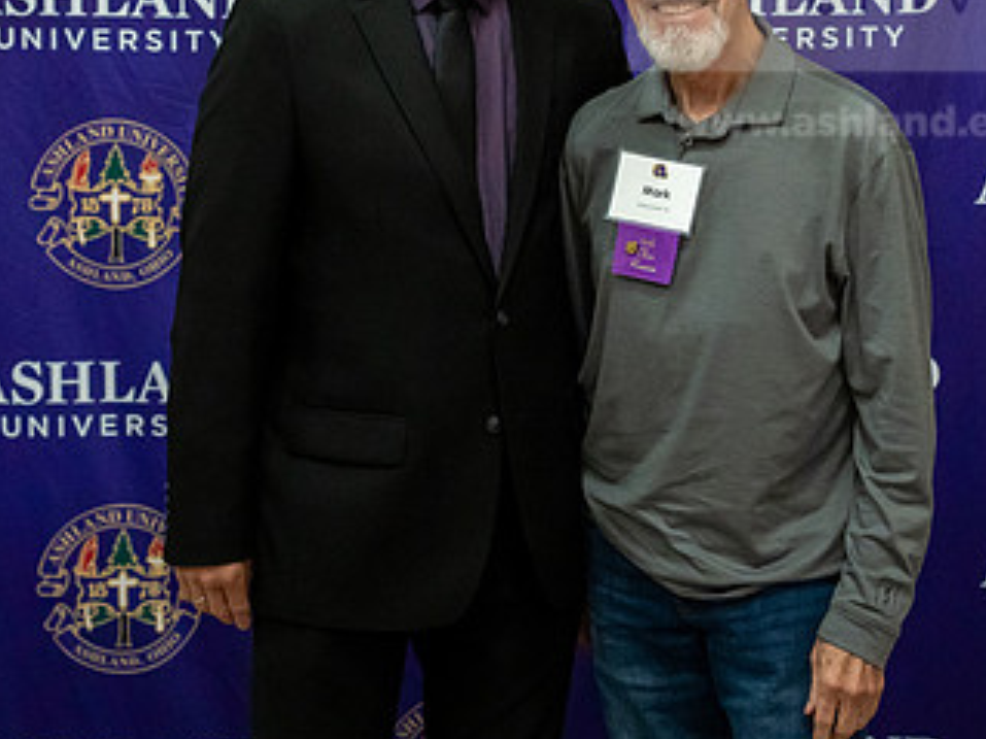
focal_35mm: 80
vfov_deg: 18.3
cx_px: 522
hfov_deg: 24.4
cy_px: 187
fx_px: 2278
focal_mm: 45
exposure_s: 1/400
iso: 5000
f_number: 2.8
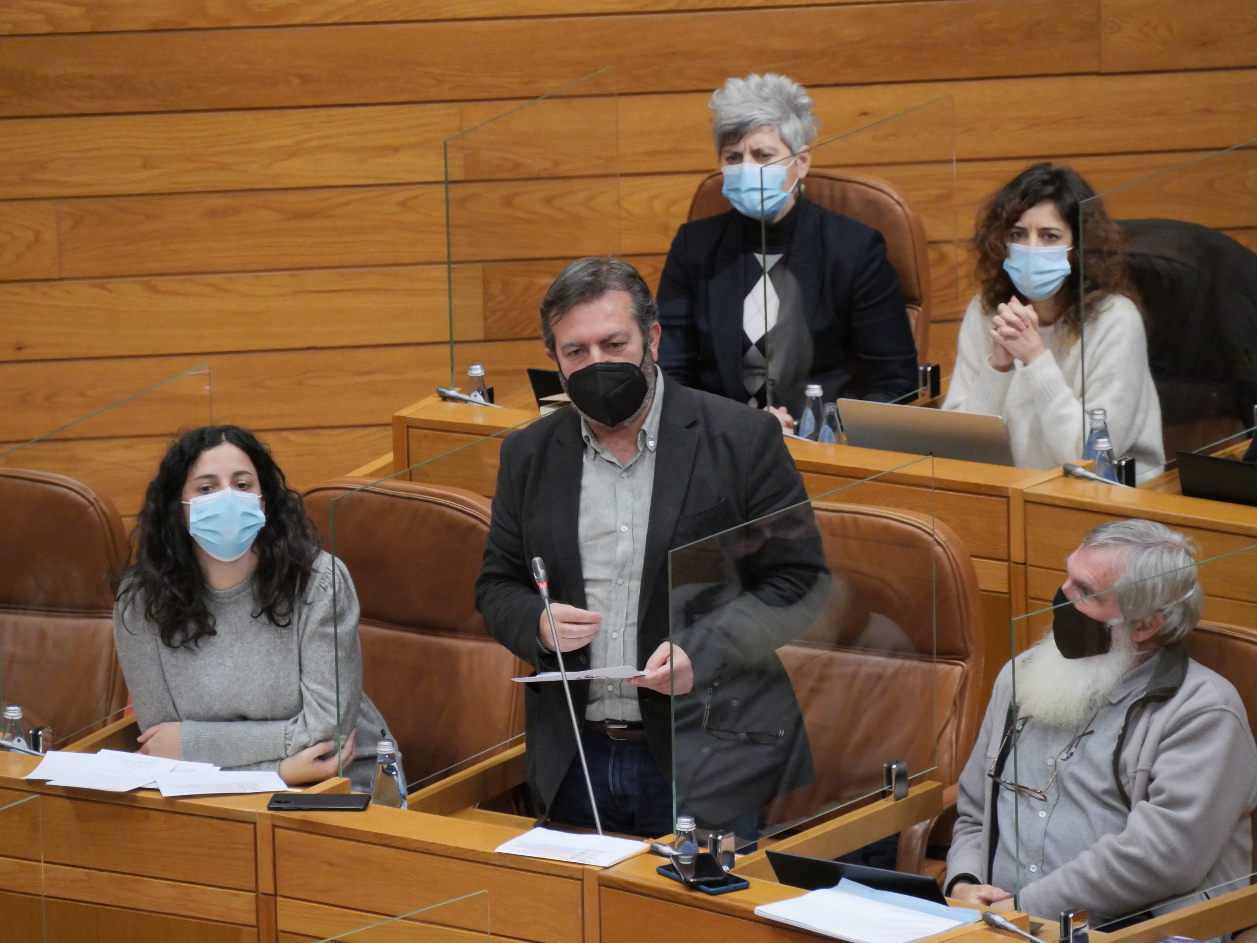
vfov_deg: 6.2
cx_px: 628
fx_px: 8715
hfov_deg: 8.2
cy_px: 472
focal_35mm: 240
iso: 3200
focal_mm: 120
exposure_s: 1/160
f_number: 5.5
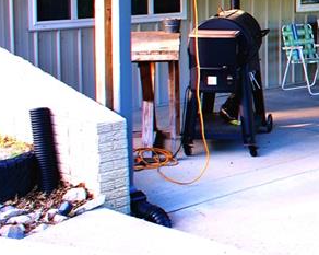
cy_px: 106
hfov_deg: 18.1
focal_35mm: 89
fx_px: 839
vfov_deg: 17.2
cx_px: 532
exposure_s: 1/50
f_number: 5.6
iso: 100
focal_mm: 18
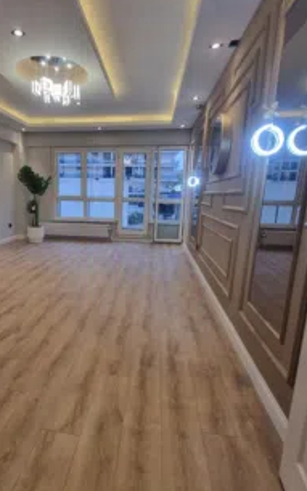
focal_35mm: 18
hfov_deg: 63.7
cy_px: 249
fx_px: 241
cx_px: 109
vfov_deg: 91.1
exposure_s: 1/50
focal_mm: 2.2
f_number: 2.2
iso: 100
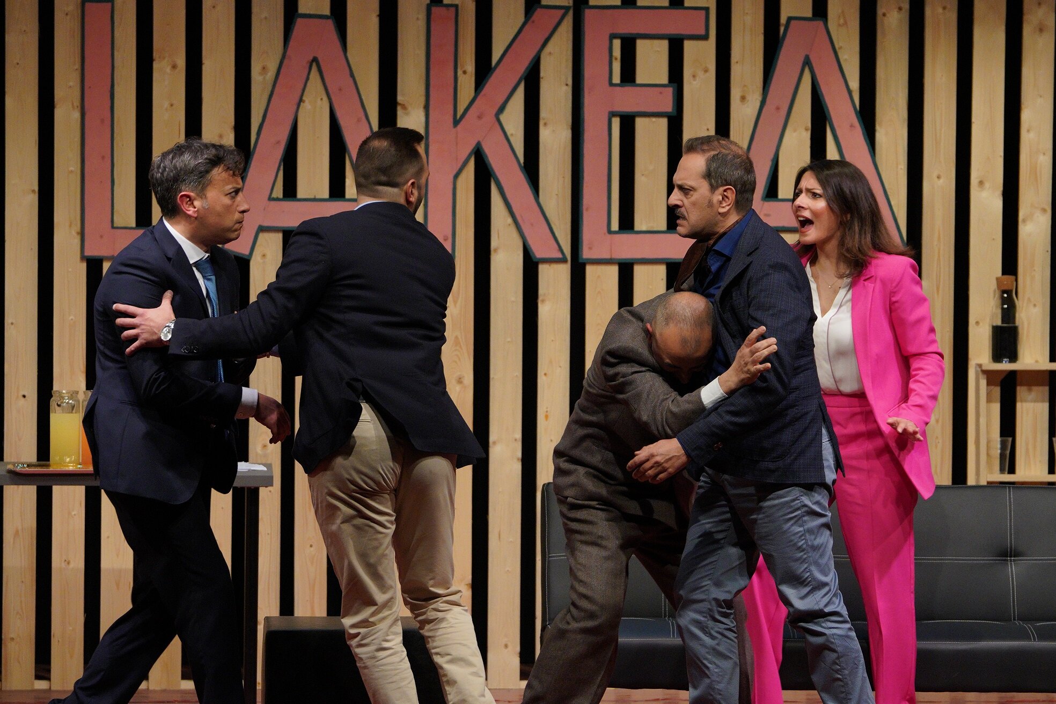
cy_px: 352
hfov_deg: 9.4
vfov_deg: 6.2
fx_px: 6453
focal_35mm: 220
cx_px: 528
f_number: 4
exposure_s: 1/640
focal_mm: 147
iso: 2500
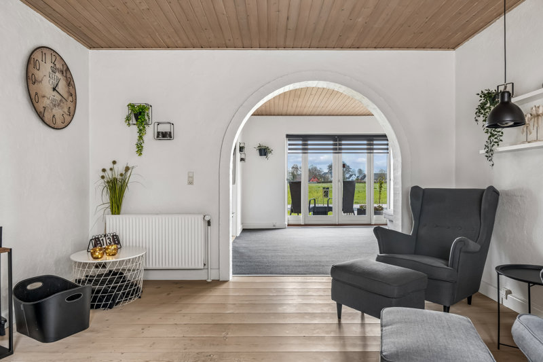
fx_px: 362
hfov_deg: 73.8
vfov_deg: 53.1
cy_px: 181
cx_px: 272
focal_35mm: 24
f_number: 8
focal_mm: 16
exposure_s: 1/1.25
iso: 200
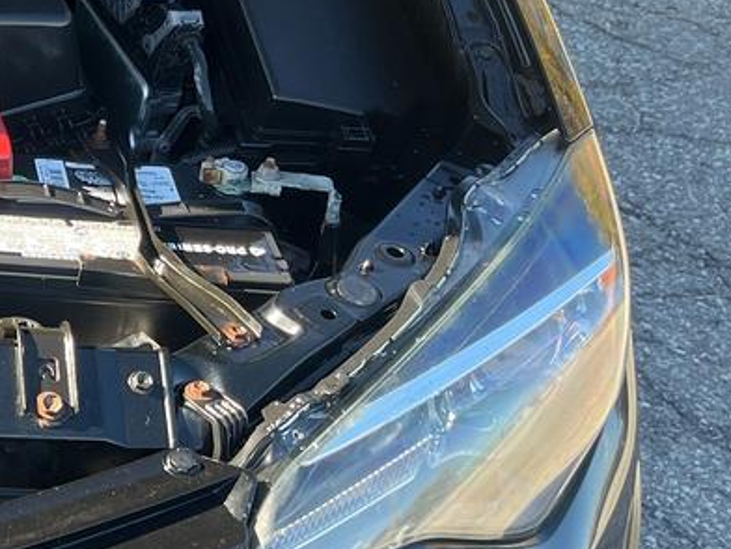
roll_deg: -3.6
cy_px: 200
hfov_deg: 19.7
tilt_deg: -29.2
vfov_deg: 17.3
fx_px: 1795
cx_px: -392
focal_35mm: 85
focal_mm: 5.1
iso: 50
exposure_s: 1/342
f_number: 1.6
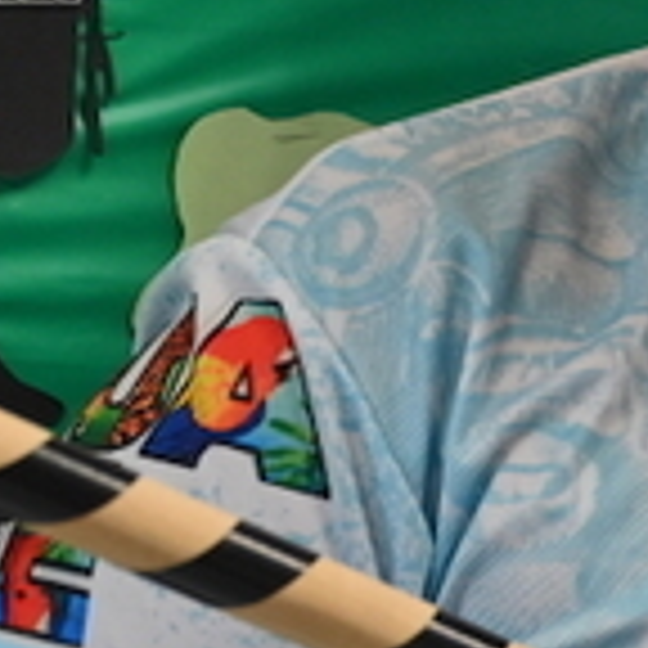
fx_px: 5358
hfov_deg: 6.5
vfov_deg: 6.9
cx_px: 1696
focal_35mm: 253
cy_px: 806
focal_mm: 42
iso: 1800
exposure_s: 1/125
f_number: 4
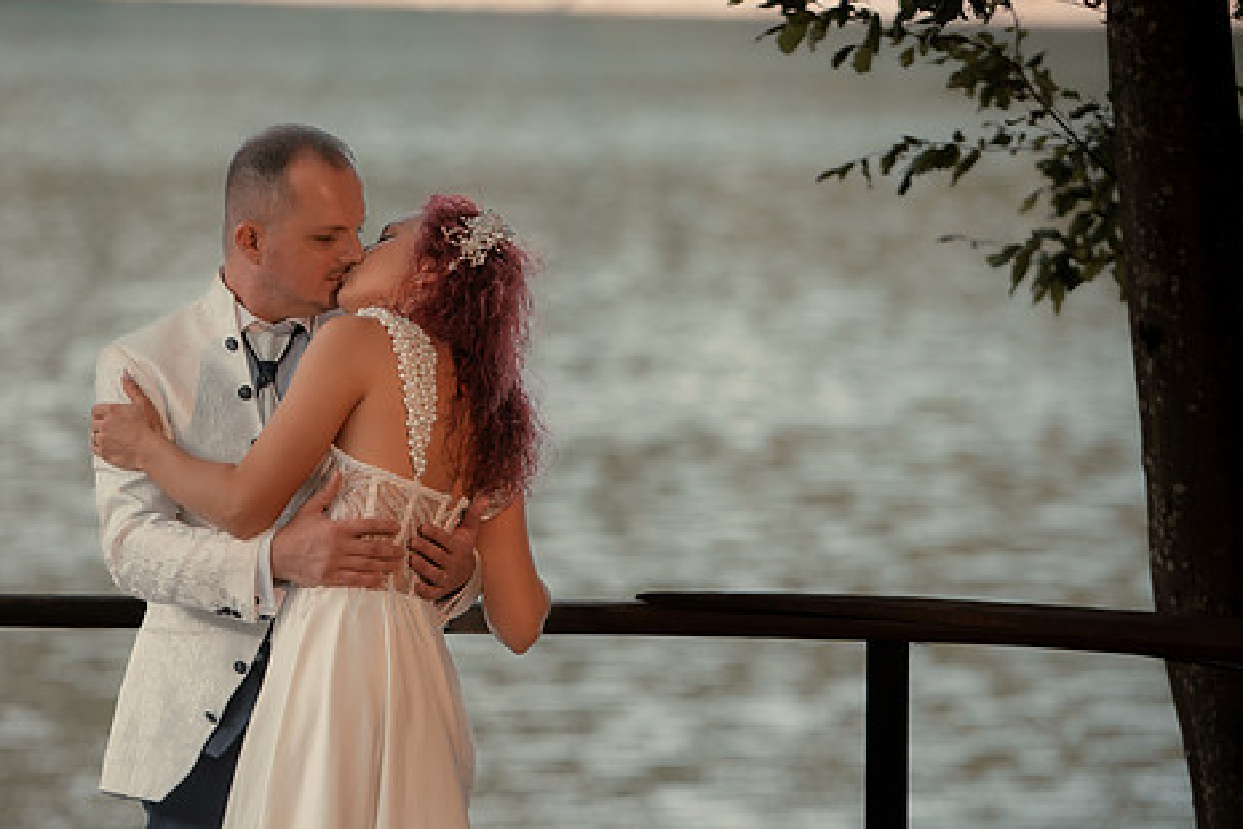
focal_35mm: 183
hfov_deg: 11.2
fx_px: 6318
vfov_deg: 7.5
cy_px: 403
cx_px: 449
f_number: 2.8
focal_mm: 135
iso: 500
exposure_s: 1/250
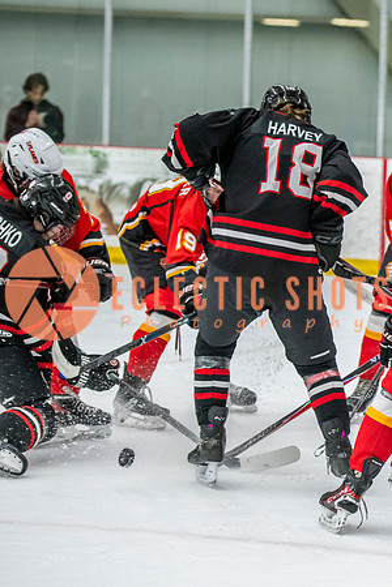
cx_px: 566
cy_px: 315
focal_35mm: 183
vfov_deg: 11.2
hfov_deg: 7.4
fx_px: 2987
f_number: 3.2
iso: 2000
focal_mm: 95
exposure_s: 1/640
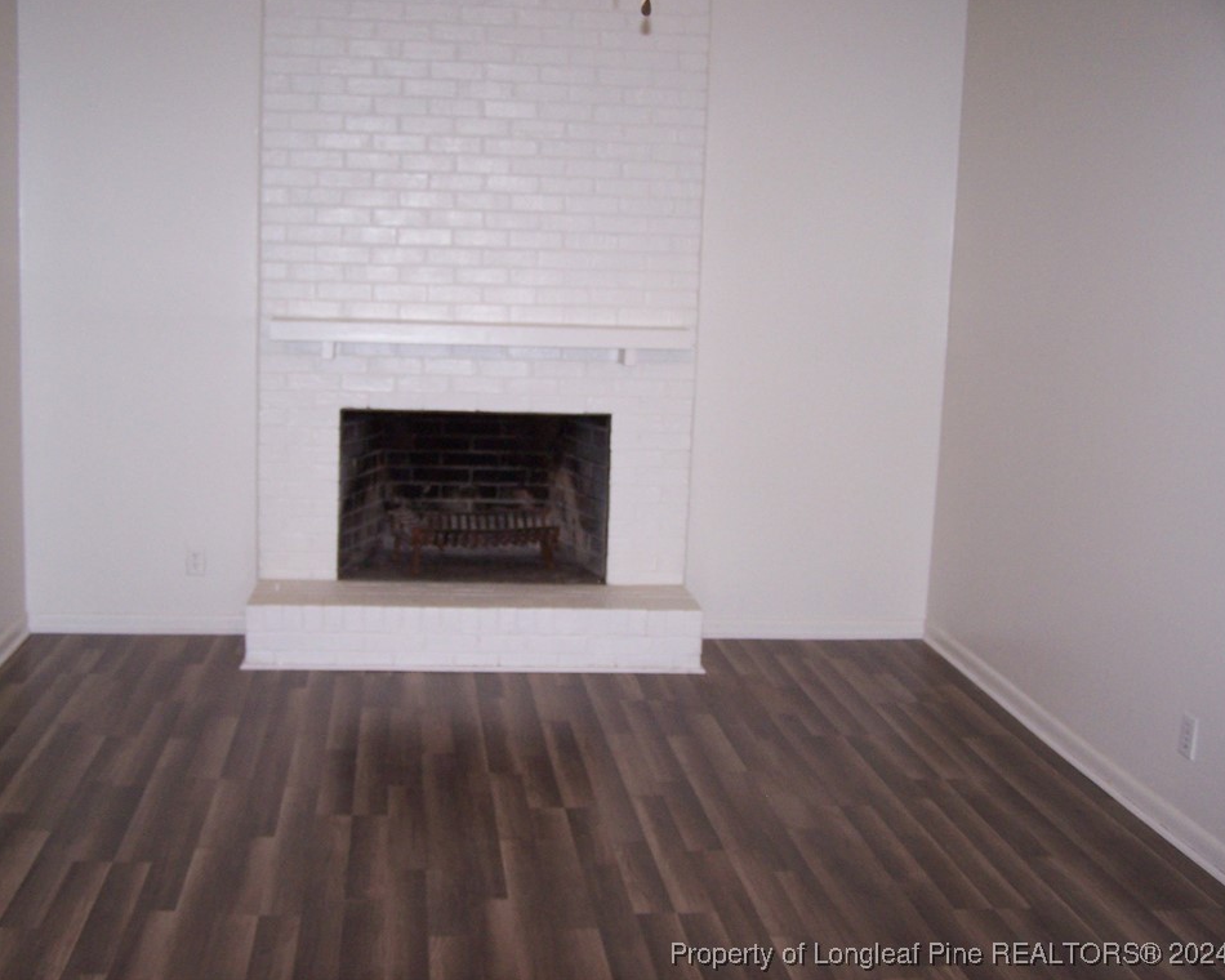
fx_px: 1450
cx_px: 576
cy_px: 487
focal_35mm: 40
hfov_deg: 45.8
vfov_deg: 37.3
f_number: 2.8
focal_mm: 6.3
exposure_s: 1/60
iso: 140
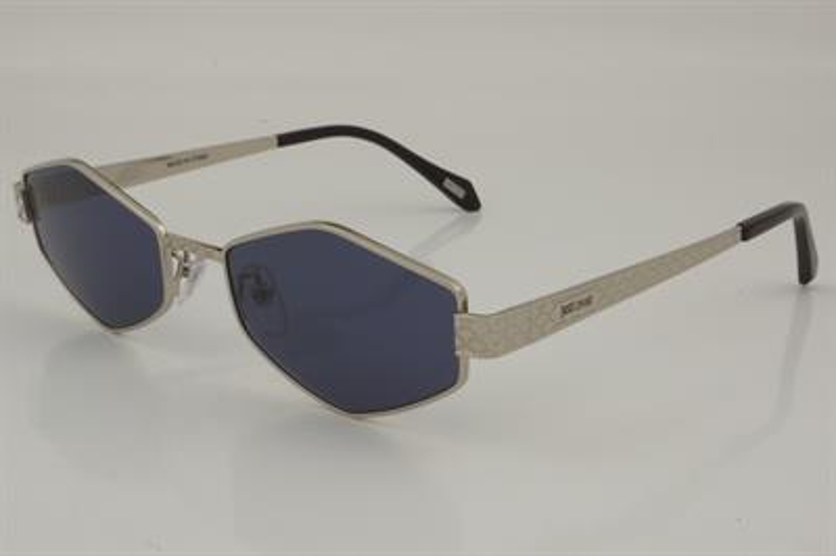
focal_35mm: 75
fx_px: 1740
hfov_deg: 27.0
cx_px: 418
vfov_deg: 18.2
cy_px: 278
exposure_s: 1/3
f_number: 36
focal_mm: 50
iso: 100
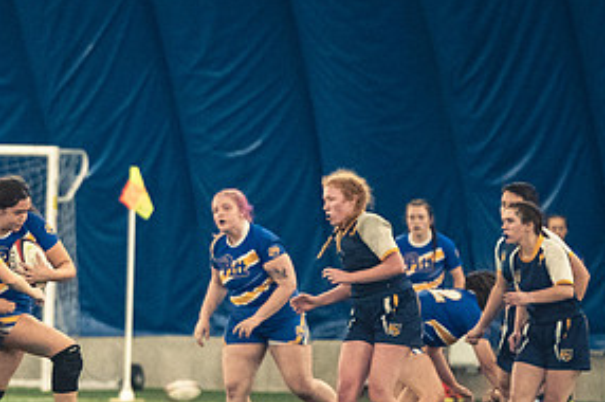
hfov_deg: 3.4
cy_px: 381
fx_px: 10206
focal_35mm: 608
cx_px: 49
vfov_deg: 2.3
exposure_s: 1/500
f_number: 2.8
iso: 12800
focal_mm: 200
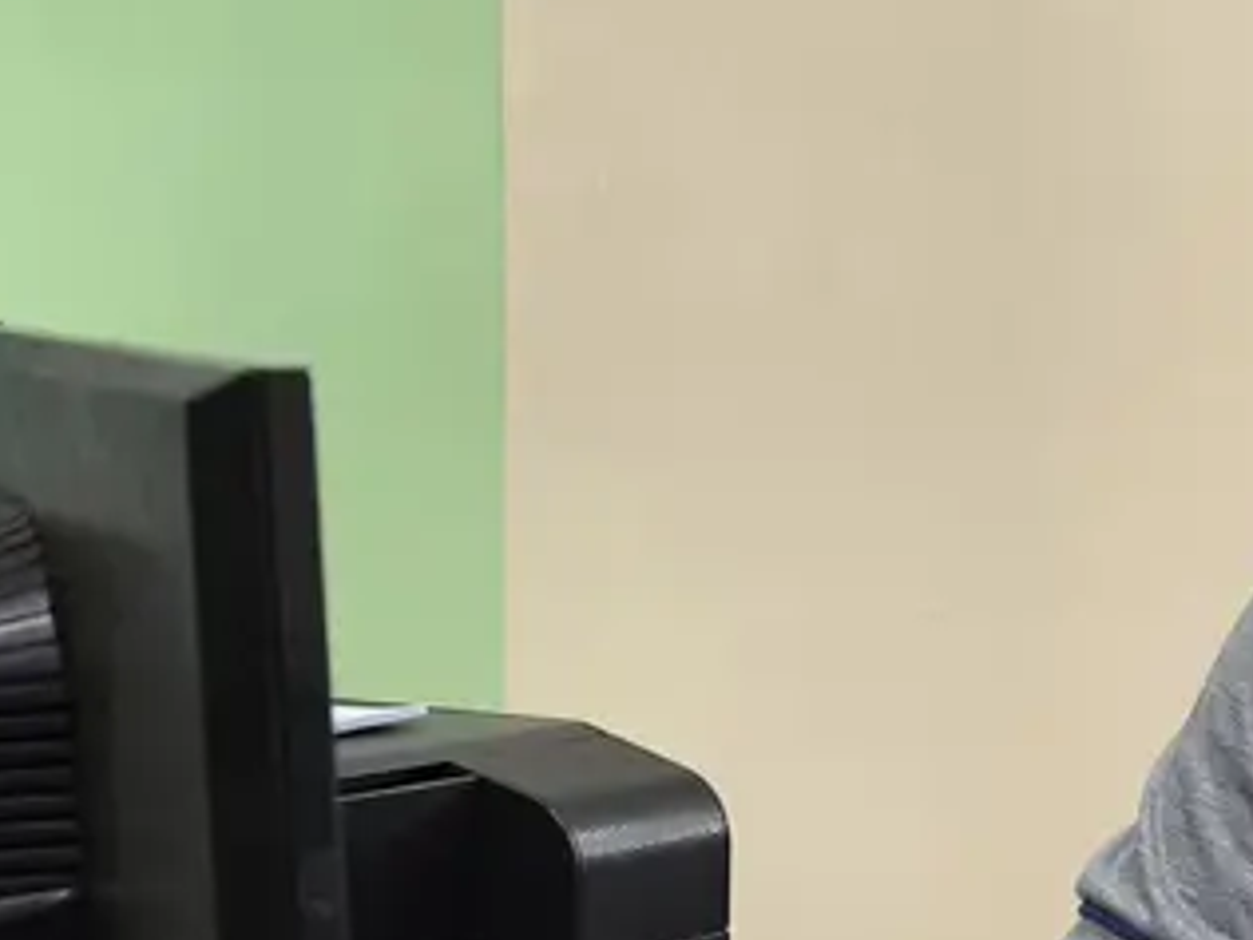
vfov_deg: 14.5
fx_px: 3692
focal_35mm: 102
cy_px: 353
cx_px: 1229
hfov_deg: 18.8
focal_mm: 6.14
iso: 640
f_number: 1.65
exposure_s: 1/120
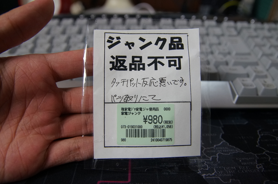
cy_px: 92
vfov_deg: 47.8
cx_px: 139
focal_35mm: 27
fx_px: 208
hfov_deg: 67.5
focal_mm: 18
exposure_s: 1/60
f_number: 4
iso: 1000
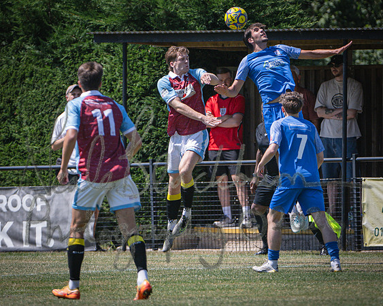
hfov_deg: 2.7
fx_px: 8049
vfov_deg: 2.2
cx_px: 120
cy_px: 135
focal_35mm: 710
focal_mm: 310
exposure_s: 1/2500
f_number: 4
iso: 400
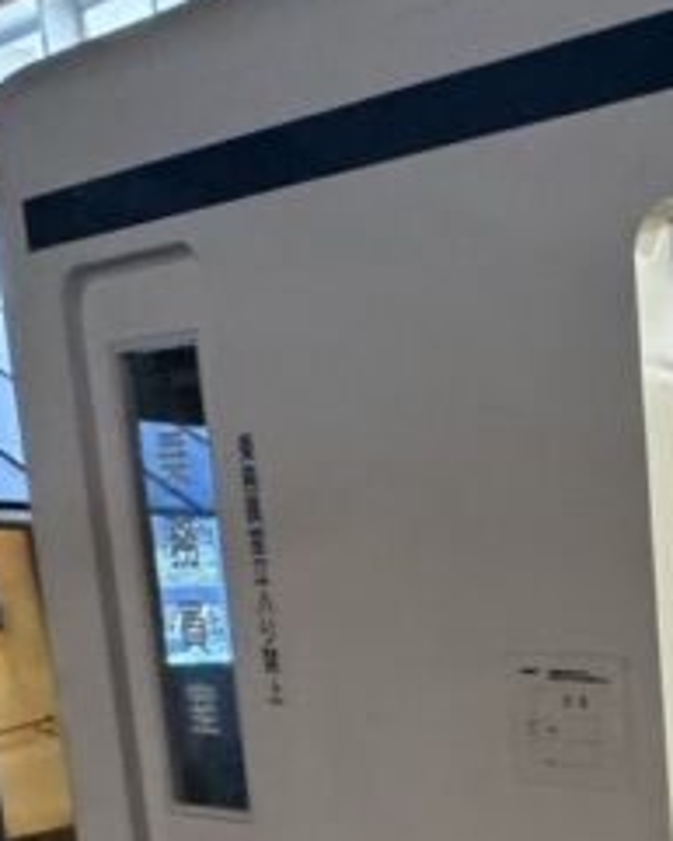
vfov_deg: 30.1
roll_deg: -2.2
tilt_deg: -11.2
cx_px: 1147
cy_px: 851
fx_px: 1443
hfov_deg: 20.3
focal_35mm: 58
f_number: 2.2
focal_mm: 2.22
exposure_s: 1/50
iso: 250
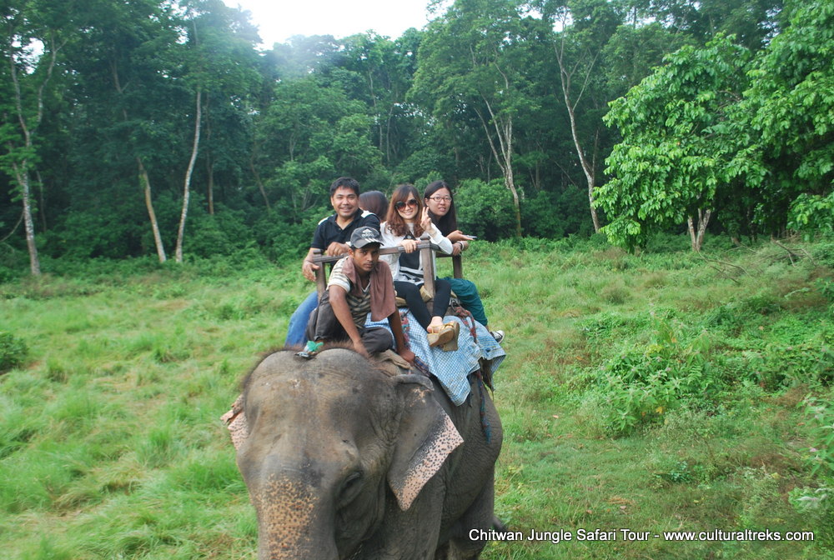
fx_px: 766
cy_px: 280
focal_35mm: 33
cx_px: 417
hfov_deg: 57.1
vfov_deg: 40.2
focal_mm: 22
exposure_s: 1/125
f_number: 5.6
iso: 200
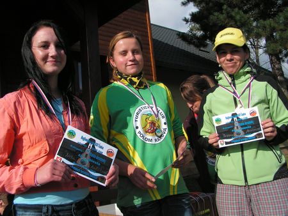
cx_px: 144
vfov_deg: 39.7
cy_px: 108
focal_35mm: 36
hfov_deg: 51.3
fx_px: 300
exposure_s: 1/800
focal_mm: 6
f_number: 3.2
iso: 50
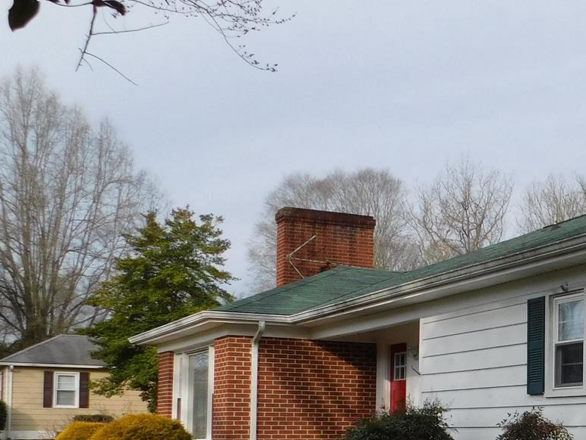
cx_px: 690
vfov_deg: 21.8
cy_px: 393
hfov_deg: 26.4
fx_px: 1117
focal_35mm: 66
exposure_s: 1/800
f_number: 3.1
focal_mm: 4.5
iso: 125
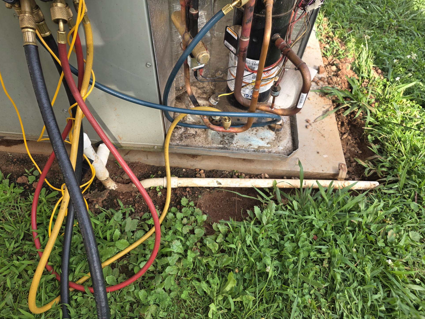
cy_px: 154
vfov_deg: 56.8
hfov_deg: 71.6
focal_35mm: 24
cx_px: 207
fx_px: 295
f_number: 1.7
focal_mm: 6.25
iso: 40
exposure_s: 1/359
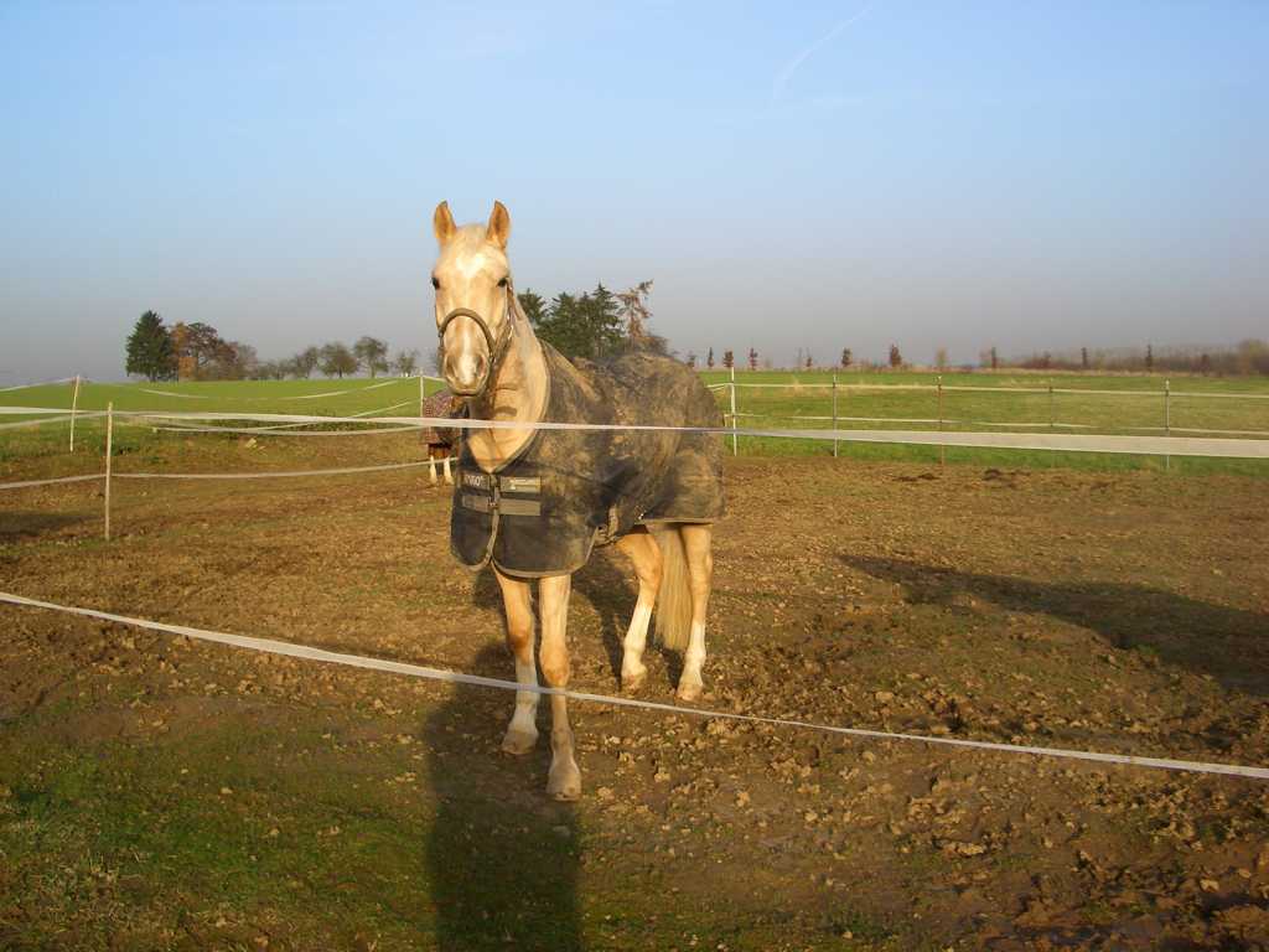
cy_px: 476
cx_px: 634
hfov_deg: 52.6
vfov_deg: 40.7
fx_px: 1283
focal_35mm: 35
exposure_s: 1/200
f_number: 4.3
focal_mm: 5.8
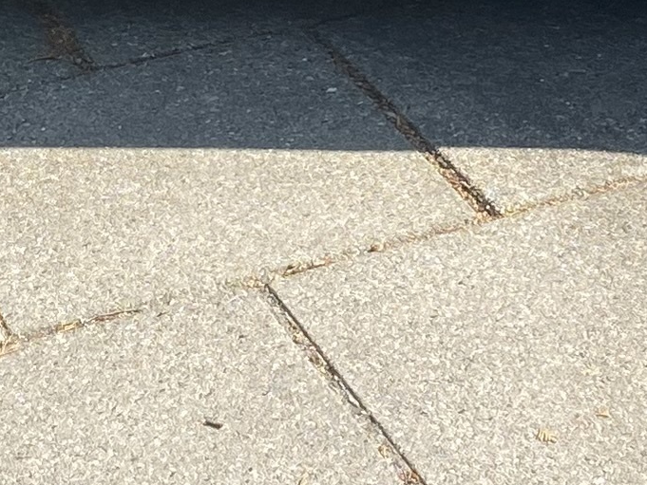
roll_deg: +2.0
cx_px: 363
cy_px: -374
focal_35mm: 154
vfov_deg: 9.2
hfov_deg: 12.8
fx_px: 2879
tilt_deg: -14.2
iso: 32
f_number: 1.8
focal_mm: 4.25
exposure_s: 1/934
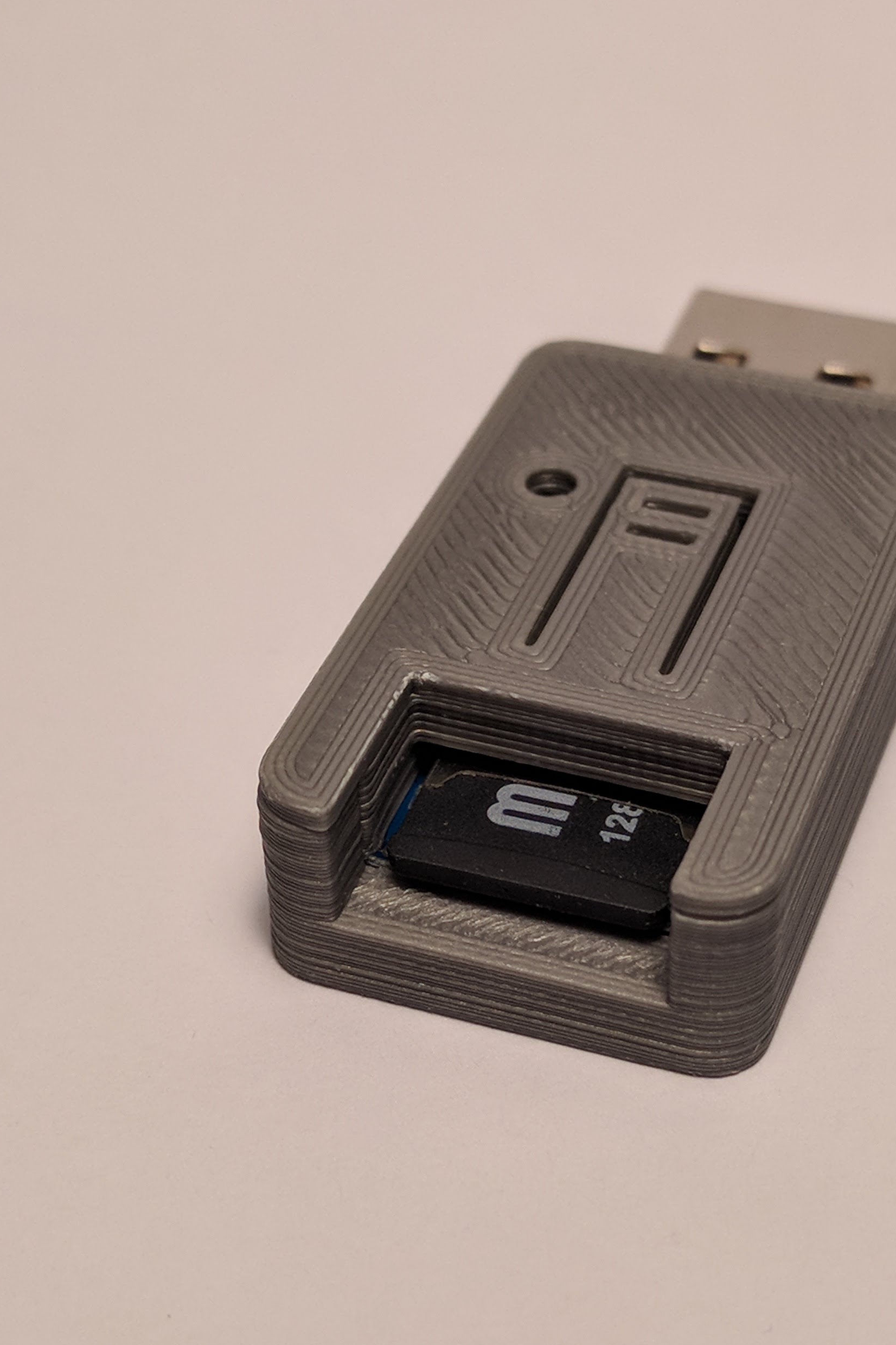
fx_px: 1643
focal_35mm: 44
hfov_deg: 30.4
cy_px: 757
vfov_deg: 44.4
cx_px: 574
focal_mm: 4.67
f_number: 2
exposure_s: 1/125
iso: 95
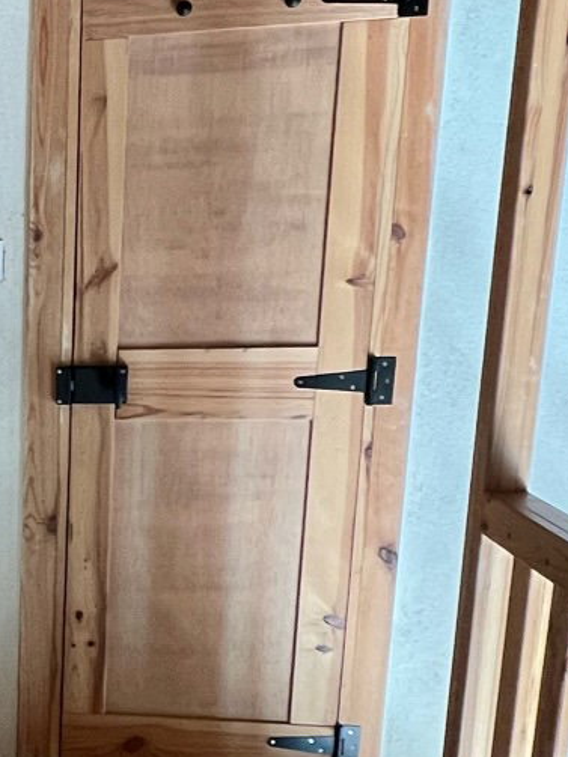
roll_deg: +2.6
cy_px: 500
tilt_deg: -13.5
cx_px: -303
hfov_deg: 22.3
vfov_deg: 35.8
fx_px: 1160
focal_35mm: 53
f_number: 1.8
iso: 320
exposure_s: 1/50
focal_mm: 1.57
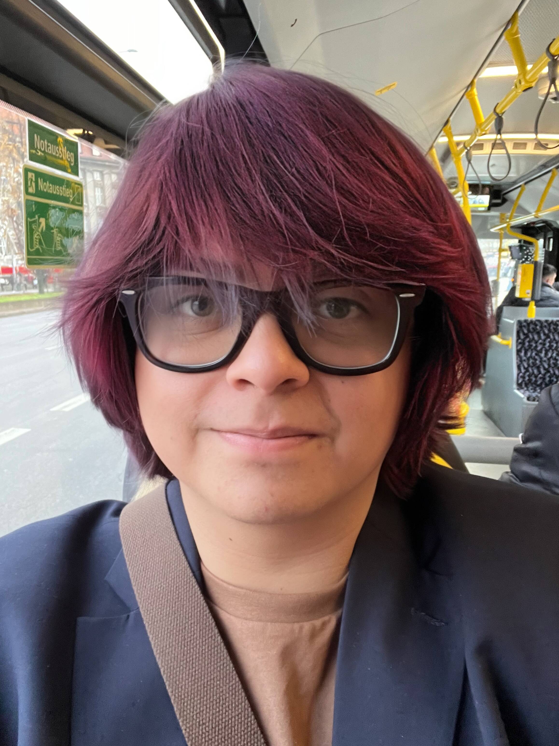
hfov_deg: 46.8
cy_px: 373
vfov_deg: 60.0
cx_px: 280
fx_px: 646
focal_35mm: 30
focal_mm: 2.71
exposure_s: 1/30
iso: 640
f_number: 2.2
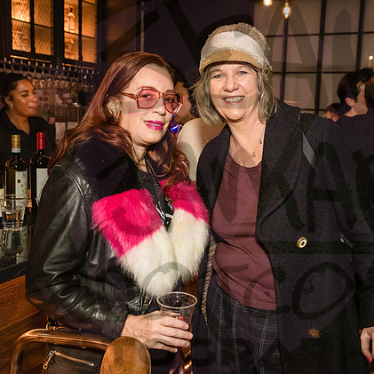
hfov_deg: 41.8
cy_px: 186
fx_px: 489
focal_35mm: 40
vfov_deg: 41.9
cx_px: 199
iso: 6400
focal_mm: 31
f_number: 4.5
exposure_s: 1/100
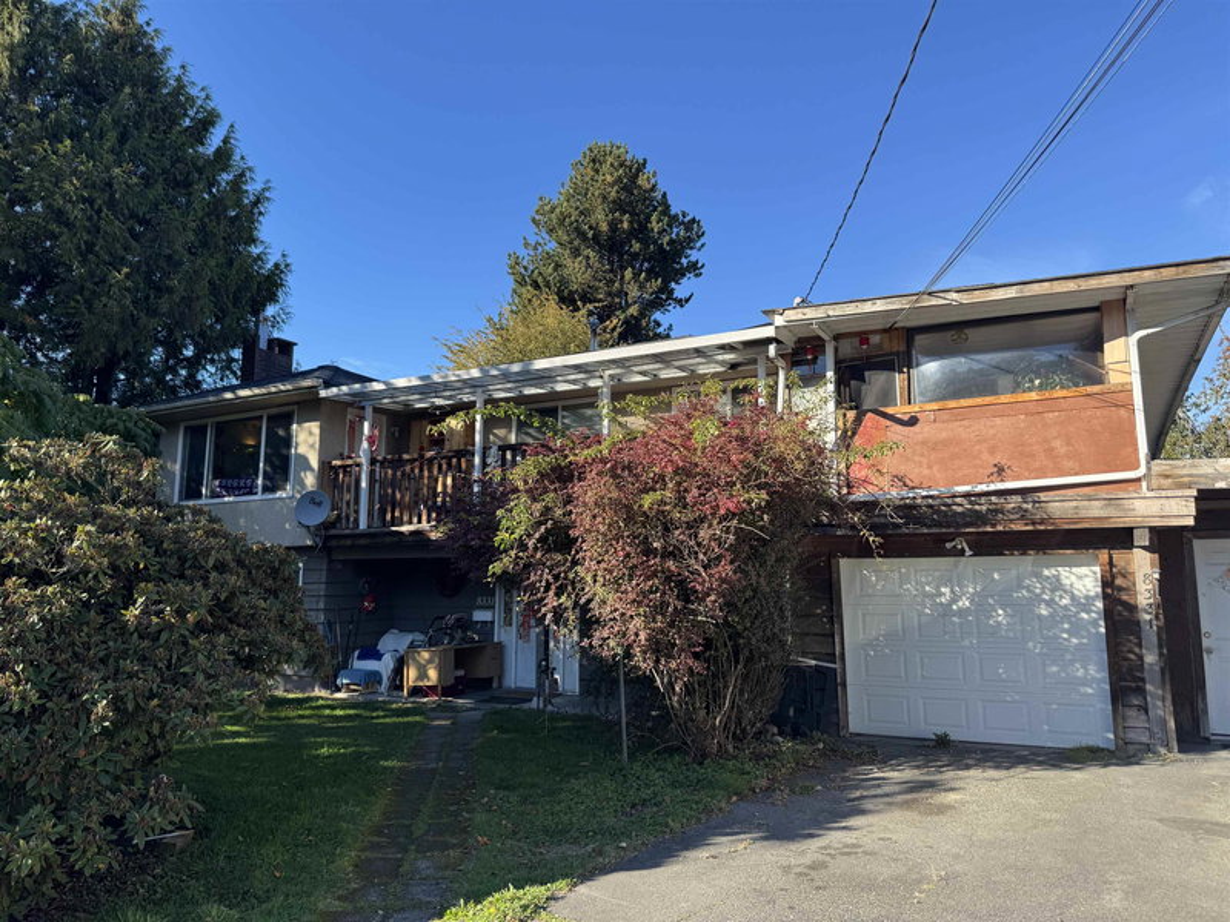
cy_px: 461
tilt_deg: +9.4
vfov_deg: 56.8
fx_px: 853
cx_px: 615
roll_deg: +0.1
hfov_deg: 71.6
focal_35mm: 24
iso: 80
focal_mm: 6.76
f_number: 1.78
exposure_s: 1/1637
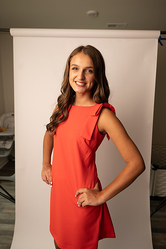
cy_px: 124
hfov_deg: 53.1
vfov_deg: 73.7
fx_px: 166
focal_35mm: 24
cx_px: 83
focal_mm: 24
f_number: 3.2
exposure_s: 1/160
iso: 100
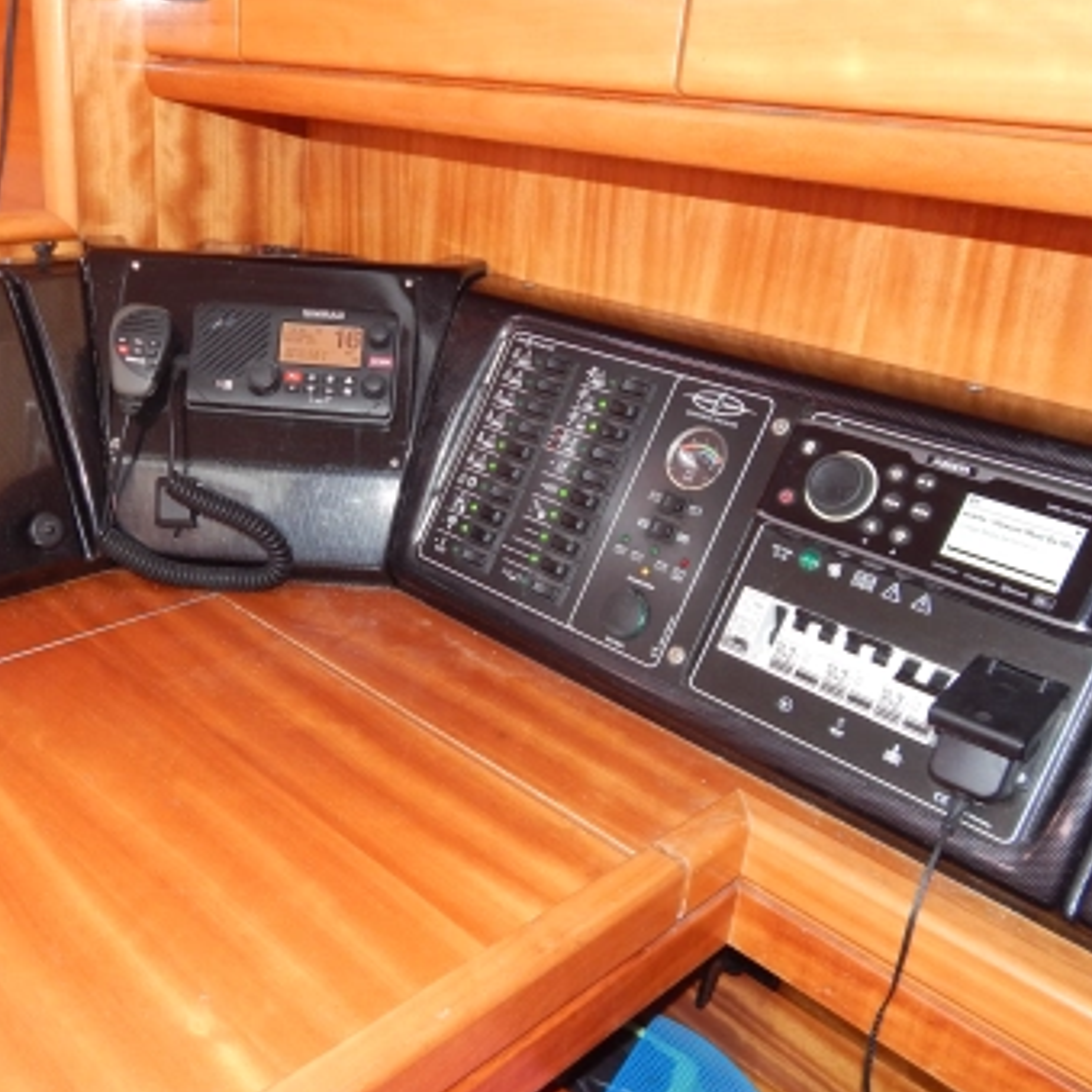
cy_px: 536
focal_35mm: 33
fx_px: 1178
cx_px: 377
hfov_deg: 49.0
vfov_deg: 49.7
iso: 200
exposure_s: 1/30
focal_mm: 4
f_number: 3
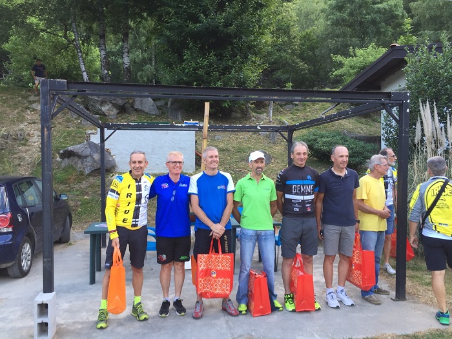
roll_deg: -0.4
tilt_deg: +0.3
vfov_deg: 48.2
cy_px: 170
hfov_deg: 61.7
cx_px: 226
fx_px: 379
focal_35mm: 29
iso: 40
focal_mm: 4.15
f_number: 2.2
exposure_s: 1/50
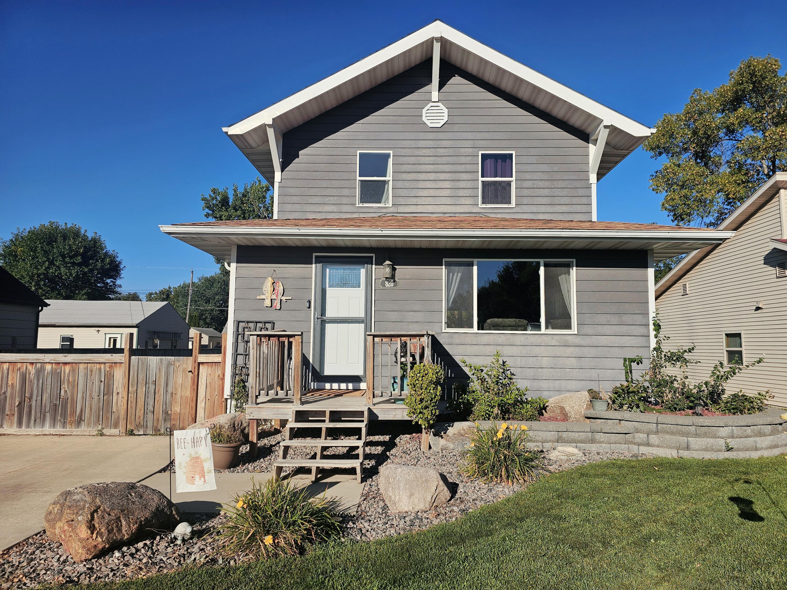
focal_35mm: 23
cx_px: 394
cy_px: 295
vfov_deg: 58.9
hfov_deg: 73.9
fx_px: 523
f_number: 1.7
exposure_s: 1/1250
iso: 10
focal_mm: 6.3
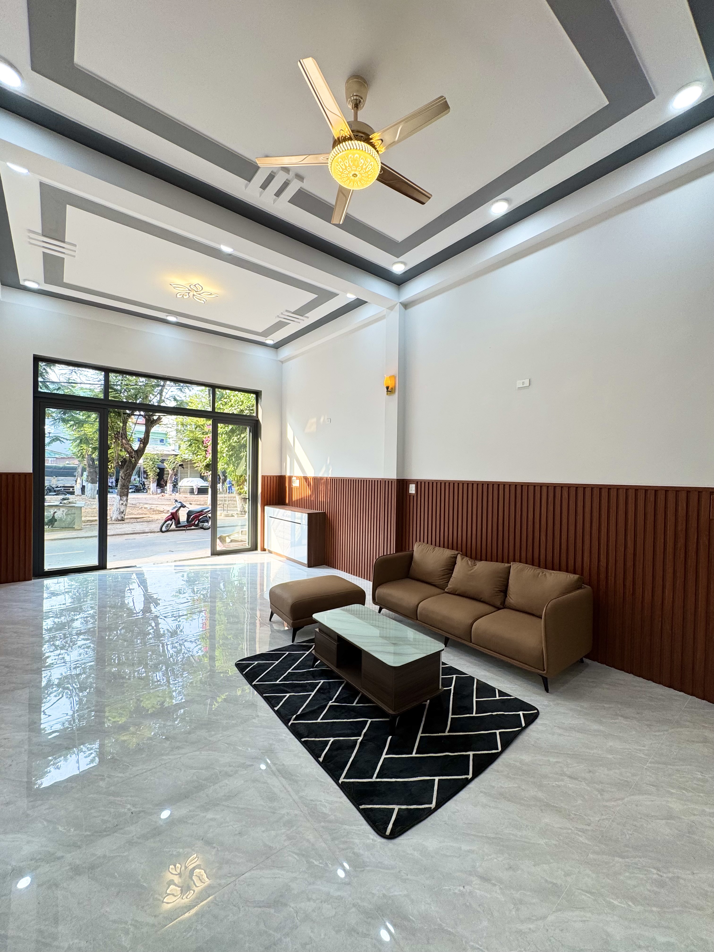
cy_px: 476
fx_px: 385
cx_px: 357
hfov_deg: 85.7
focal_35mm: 14
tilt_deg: +0.2
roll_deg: -0.4
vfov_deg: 102.1
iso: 40
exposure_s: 1/101
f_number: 2.2
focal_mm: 2.22
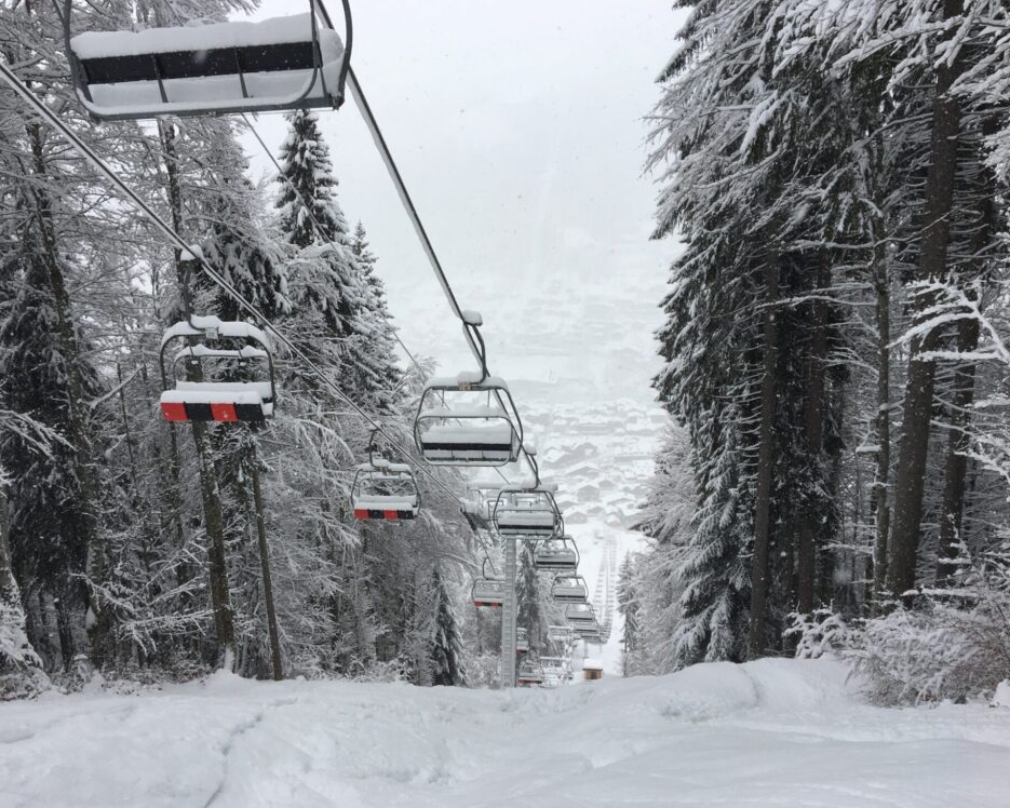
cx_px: 466
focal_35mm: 31
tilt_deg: -15.0
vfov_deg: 47.1
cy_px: 412
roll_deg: +2.6
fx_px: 927
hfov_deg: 57.1
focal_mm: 4.15
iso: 25
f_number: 2.2
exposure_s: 1/292
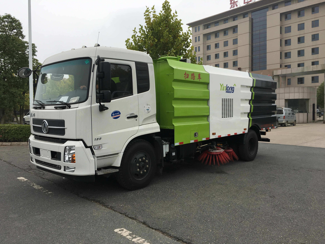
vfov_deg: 48.2
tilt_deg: -3.0
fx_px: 272
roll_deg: +0.2
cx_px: 162
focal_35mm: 29
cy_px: 122
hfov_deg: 61.7
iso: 25
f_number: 2.2
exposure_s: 1/1282
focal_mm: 4.15
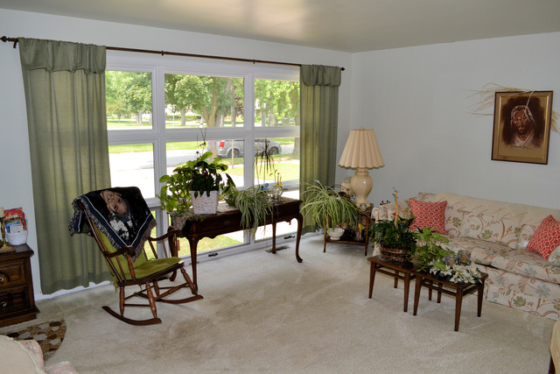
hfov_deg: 67.4
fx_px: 420
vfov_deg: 48.0
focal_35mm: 27
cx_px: 280
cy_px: 187
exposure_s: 1/125
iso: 250
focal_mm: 18
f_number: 5.6
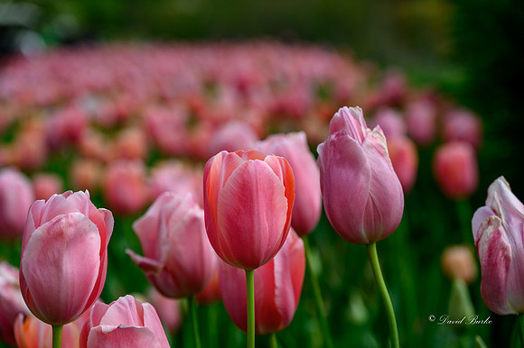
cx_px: 262
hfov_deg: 19.5
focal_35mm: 105
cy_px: 174
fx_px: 1527
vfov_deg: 13.0
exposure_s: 1/250
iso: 220
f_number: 6.3
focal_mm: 105
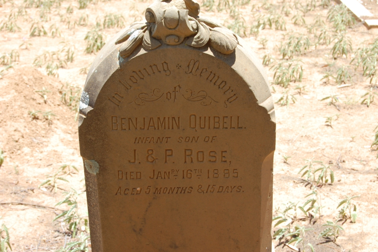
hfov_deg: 24.6
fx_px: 866
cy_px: 126
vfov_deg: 16.5
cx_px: 189
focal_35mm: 82
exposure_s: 1/50
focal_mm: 55
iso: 200
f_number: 14
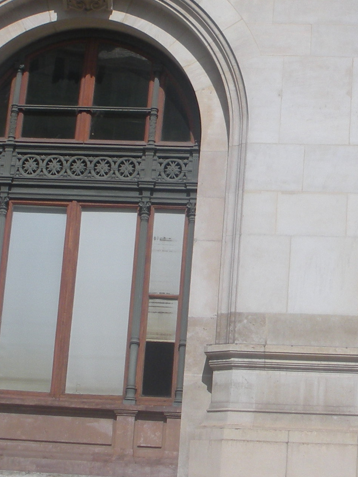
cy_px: 92
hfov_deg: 14.1
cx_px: 392
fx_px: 1421
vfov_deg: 18.9
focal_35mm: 103
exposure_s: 1/694
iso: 64
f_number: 5.6
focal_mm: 6.3
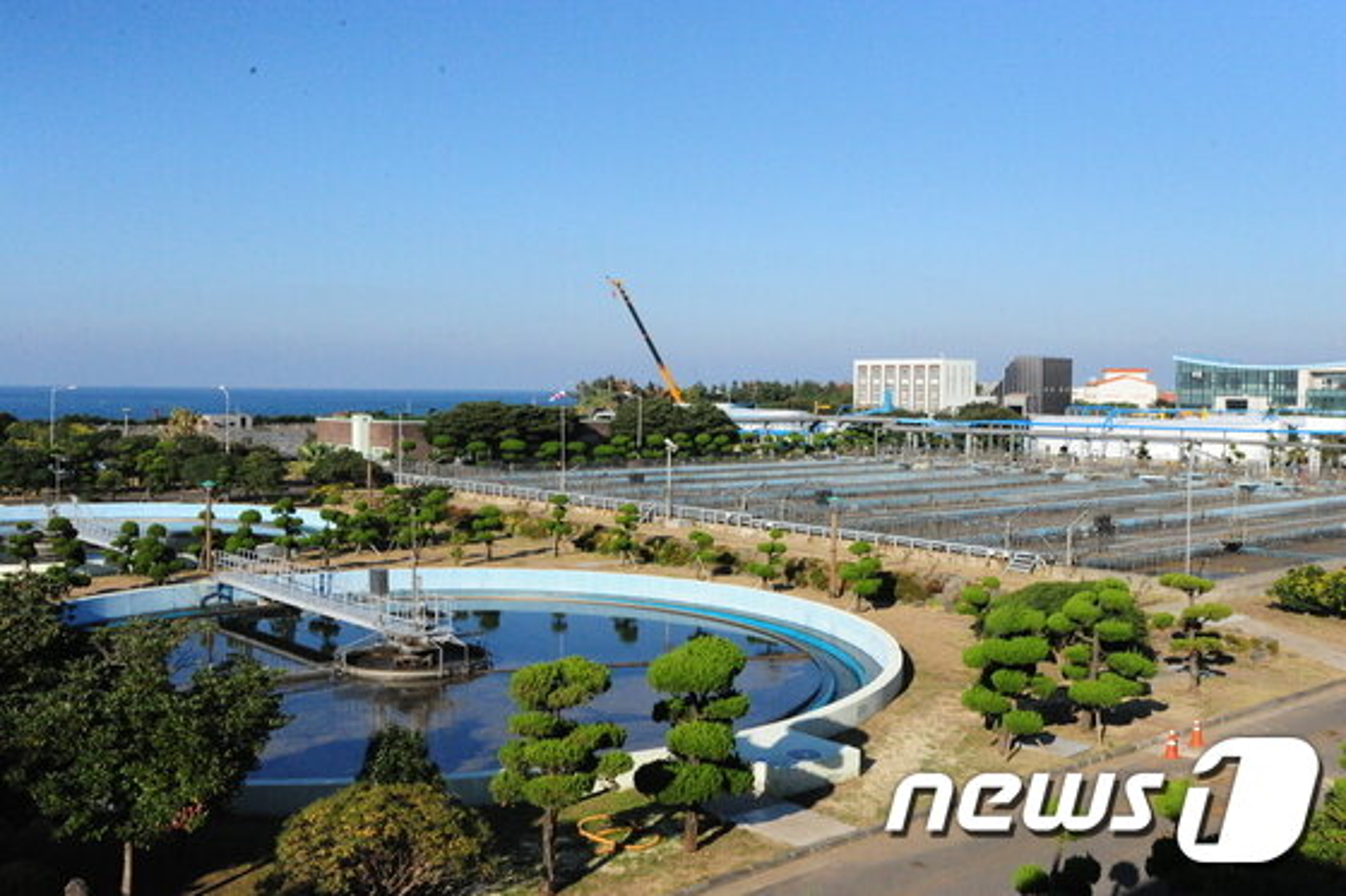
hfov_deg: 54.4
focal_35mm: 35
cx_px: 673
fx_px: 1308
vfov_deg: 37.8
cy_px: 448
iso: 12800
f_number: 14
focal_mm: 35
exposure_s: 1/8000
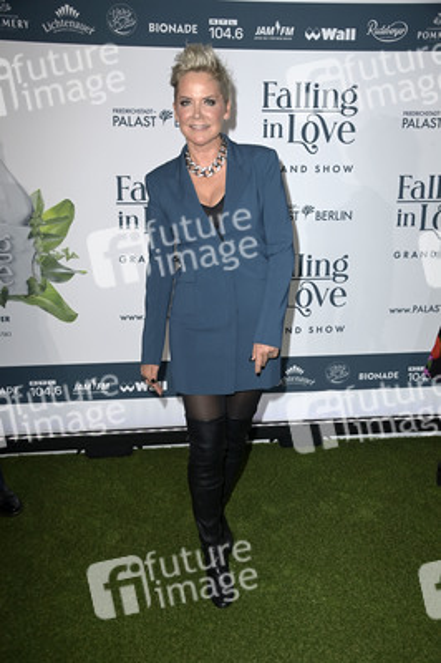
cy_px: 332
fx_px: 736
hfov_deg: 33.3
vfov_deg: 48.5
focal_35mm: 40
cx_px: 220
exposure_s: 1/250
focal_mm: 40
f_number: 6.3
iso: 640
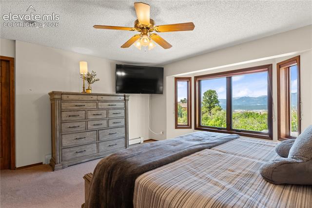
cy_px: 104
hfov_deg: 93.5
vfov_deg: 70.5
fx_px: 147
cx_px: 156
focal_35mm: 17
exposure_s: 1/25
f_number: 8
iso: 400
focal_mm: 11.3
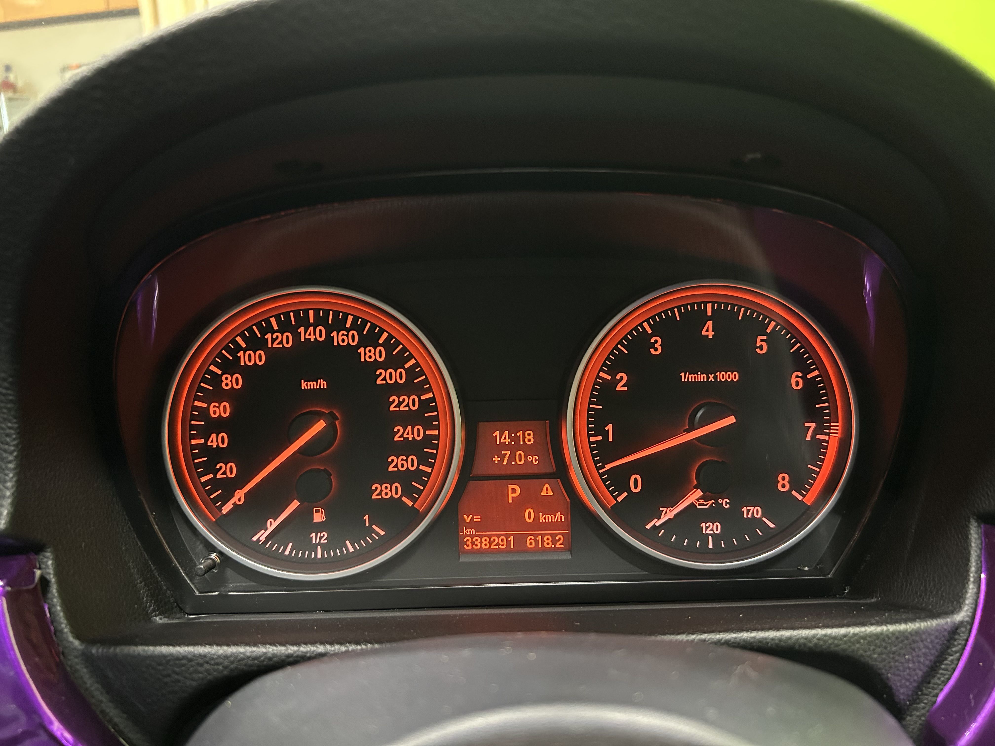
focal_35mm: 26
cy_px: 373
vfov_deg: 53.1
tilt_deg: -16.9
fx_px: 747
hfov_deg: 67.3
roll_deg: +0.8
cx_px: 498
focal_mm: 5.7
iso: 640
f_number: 1.5
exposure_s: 1/33
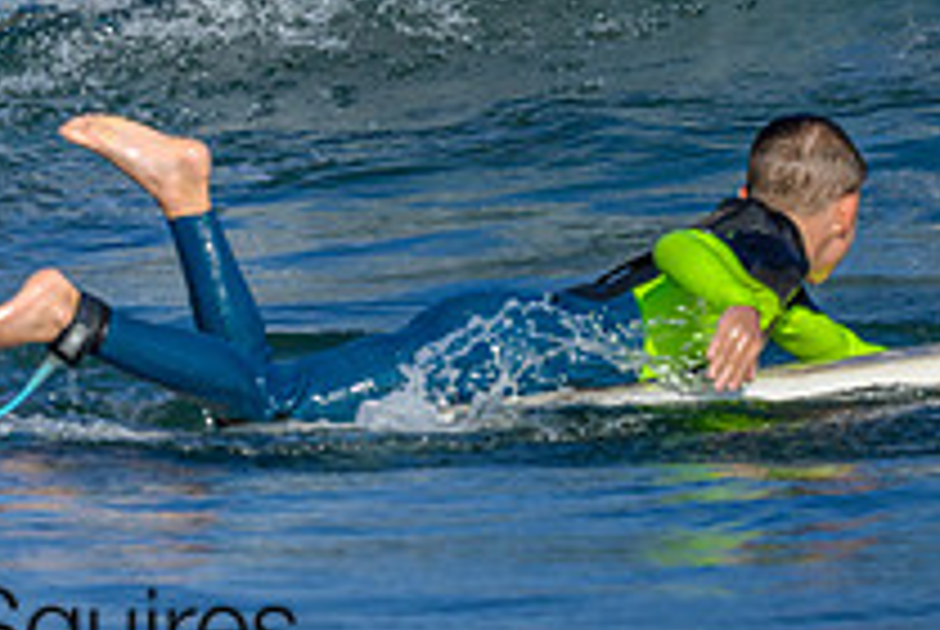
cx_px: -74
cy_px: -136
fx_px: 59015
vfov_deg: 0.6
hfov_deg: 0.9
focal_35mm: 2257
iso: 360
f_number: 6.3
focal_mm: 800
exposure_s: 1/2000
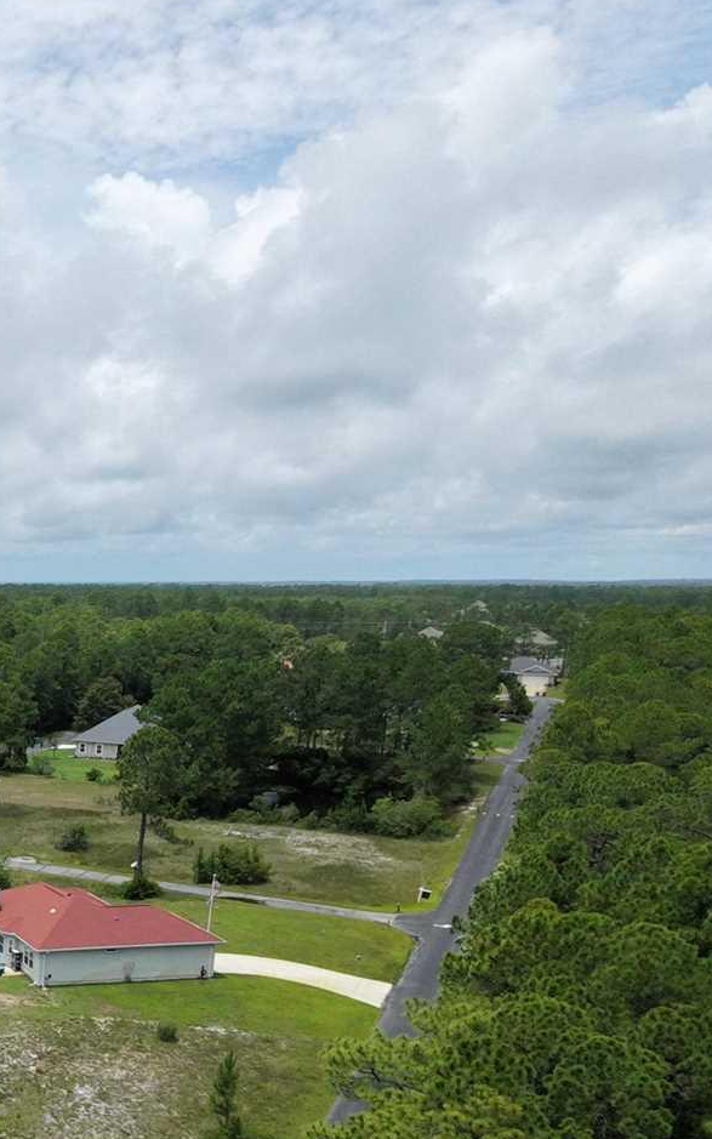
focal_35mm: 37
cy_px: 862
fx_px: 1149
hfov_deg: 27.0
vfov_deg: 50.4
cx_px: -286
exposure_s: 1/3000
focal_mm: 3.05
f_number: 2.2
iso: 320
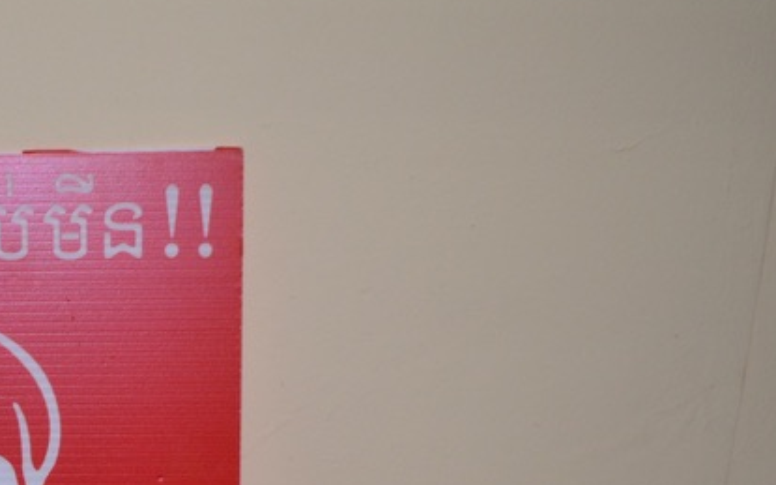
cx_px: -75
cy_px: 500
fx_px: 1522
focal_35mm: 72
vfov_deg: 17.6
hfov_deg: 26.4
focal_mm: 18
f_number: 3.5
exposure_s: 1/60
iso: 360
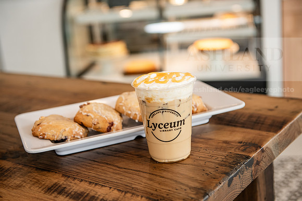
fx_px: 470
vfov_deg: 24.2
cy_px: 100
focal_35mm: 56
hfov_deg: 35.6
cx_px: 151
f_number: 3.5
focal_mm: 56
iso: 500
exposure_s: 1/200
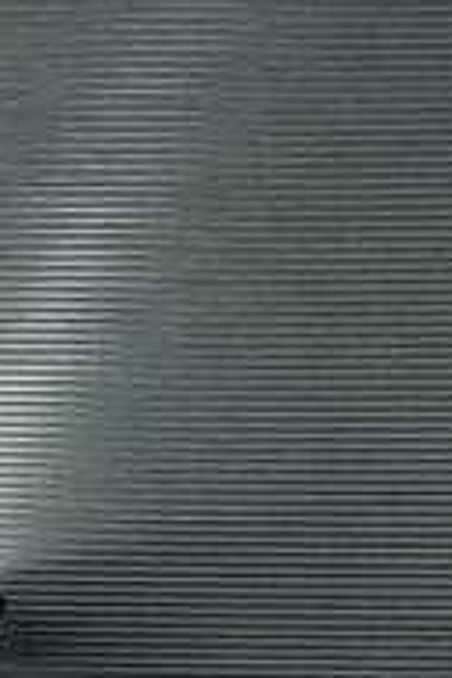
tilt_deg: -1.3
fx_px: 2090
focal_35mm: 111
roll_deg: +0.0
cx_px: 1482
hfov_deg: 9.1
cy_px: 549
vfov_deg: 18.2
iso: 125
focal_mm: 2.22
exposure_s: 1/120
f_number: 2.2
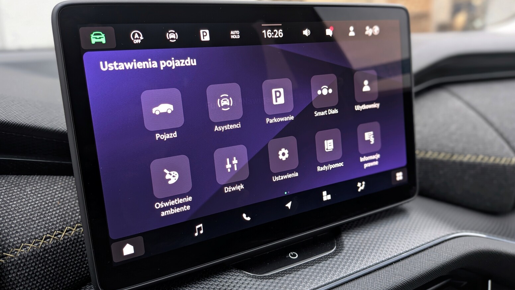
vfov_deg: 42.9
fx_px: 369
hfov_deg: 69.8
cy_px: 136
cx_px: 255
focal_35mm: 27
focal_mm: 4.53
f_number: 1.7
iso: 74
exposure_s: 1/33.3
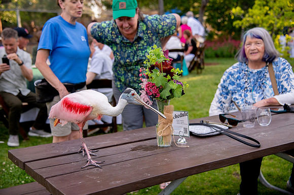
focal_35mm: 50
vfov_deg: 27.0
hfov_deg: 39.6
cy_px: 98
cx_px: 147
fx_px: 408
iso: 1000
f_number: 4
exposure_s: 1/1600
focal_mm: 50
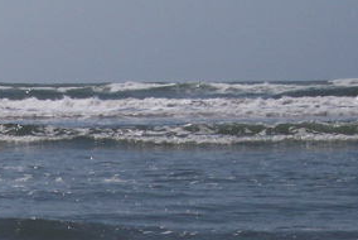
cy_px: 194
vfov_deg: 6.2
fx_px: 2210
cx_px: -78
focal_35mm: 222
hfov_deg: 9.1
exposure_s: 1/1000
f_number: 6.7
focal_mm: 16
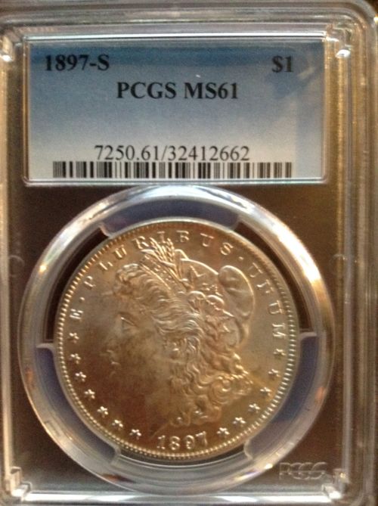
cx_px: 189
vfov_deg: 55.4
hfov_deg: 42.9
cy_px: 253
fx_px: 482
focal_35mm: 33
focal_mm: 3.3
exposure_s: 1/15
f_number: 2.4
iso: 400
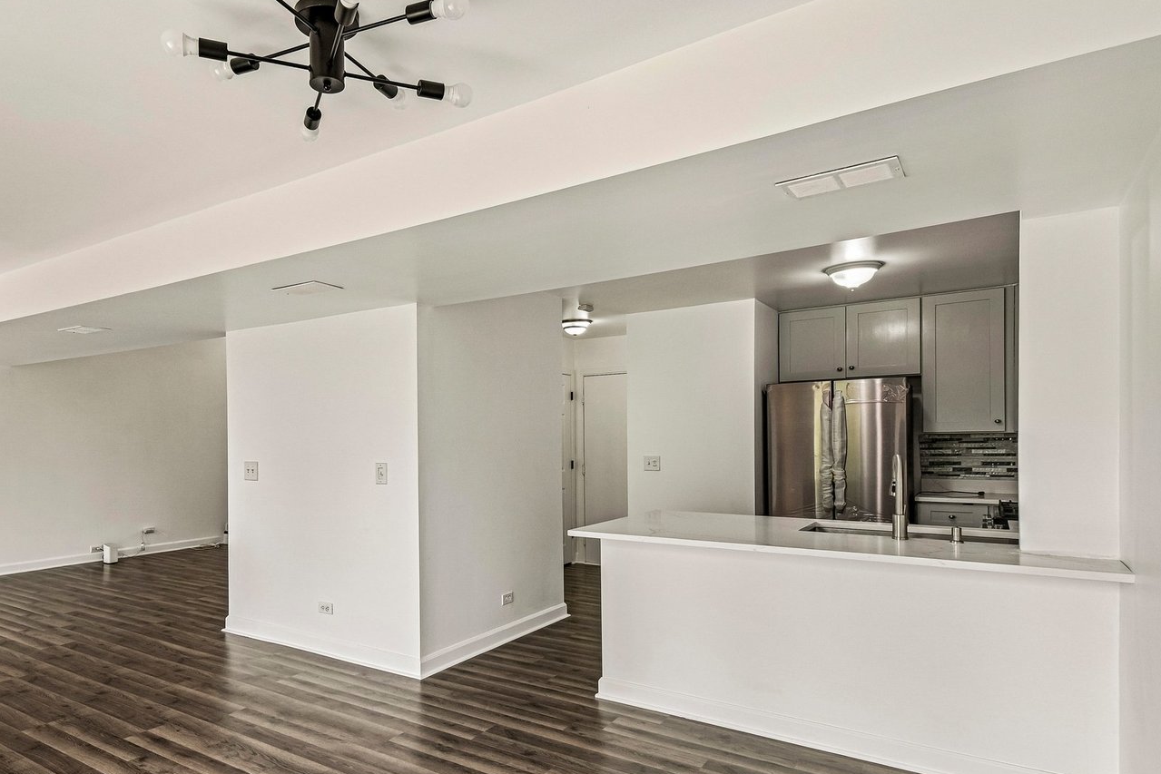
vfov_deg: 63.9
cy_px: 468
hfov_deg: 85.7
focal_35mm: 19
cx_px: 458
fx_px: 613
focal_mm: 10
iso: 180
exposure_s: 1/15
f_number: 8
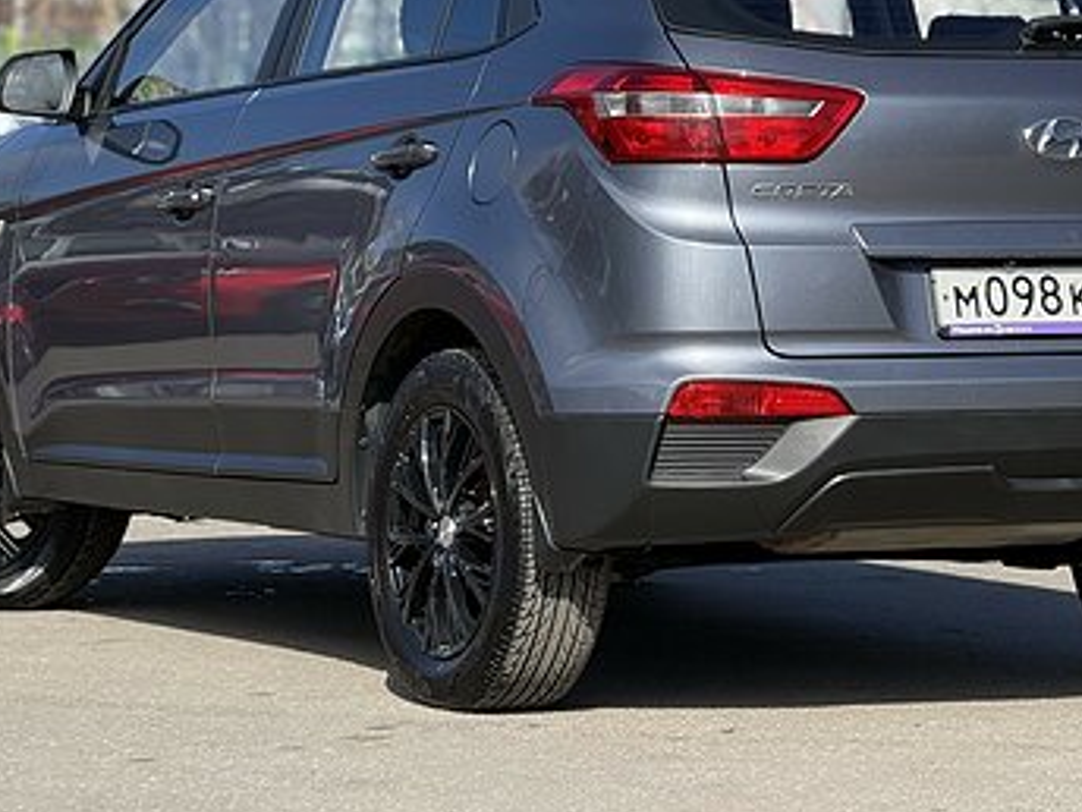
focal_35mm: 191
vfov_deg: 7.8
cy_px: 318
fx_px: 5970
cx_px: 610
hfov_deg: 10.4
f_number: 2.8
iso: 64
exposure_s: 1/1080
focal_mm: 15.66
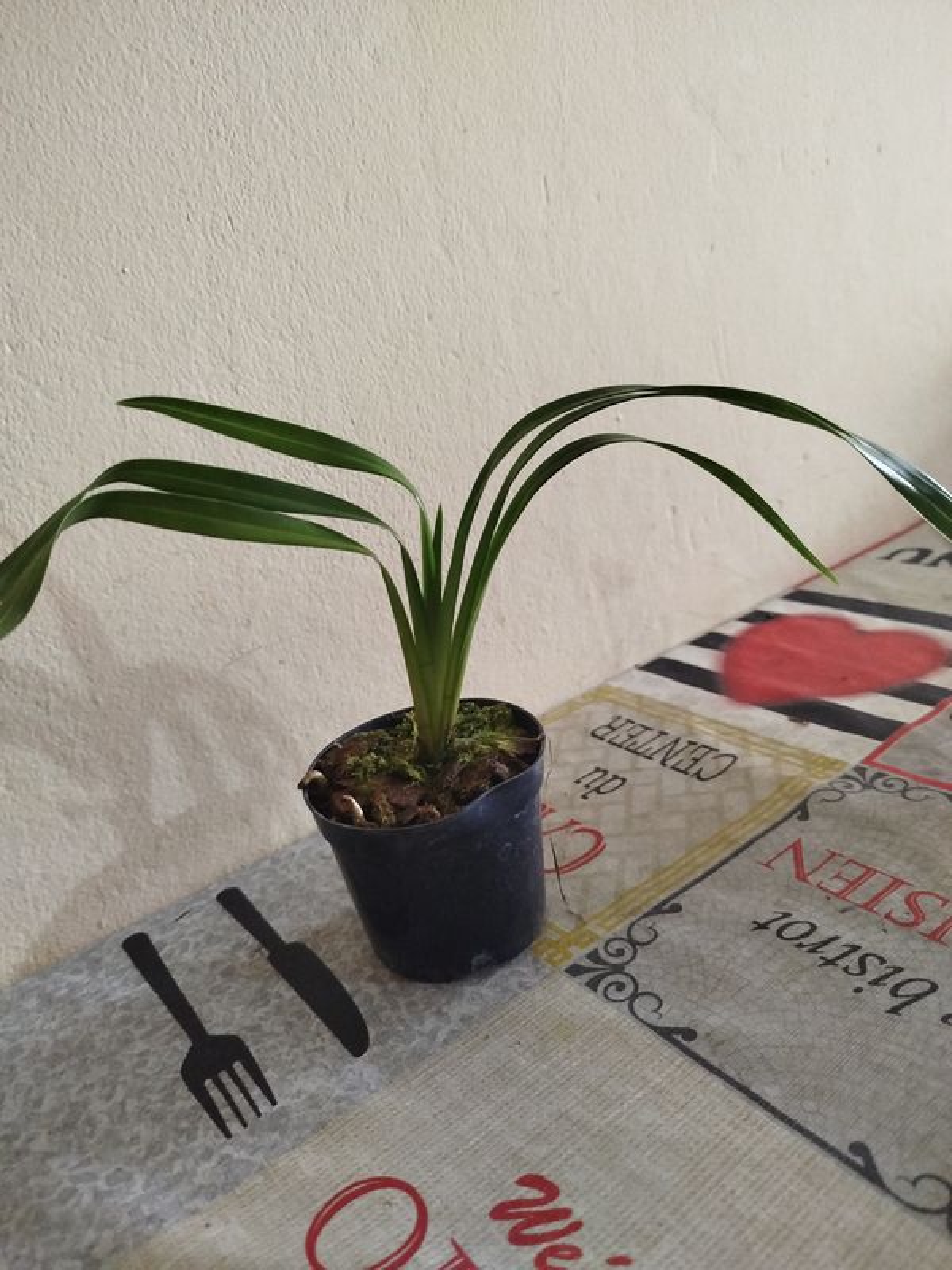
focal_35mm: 24
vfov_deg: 71.6
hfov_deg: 56.8
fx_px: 880
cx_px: 476
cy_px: 635
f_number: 1.7
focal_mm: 5.31
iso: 500
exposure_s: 1/30
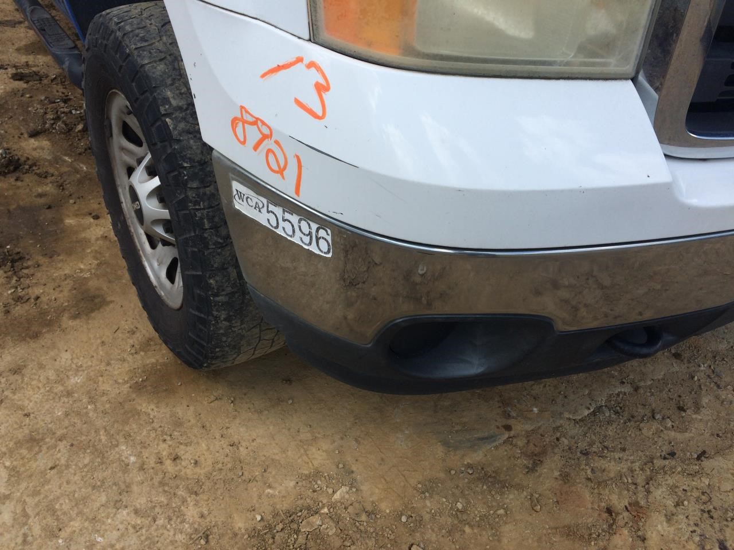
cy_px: 275
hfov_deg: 61.7
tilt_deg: -34.5
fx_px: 615
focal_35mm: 29
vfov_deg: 48.2
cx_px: 367
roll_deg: -10.3
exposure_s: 1/1140
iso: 32
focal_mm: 4.15
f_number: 2.2
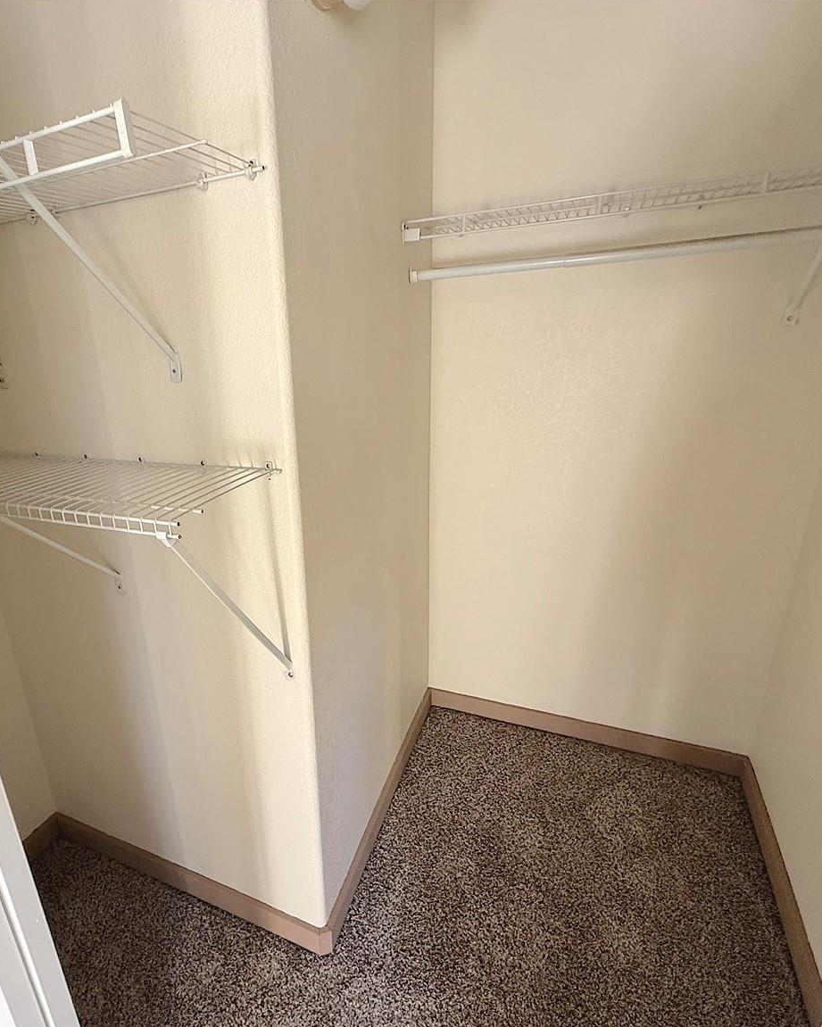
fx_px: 578
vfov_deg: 83.2
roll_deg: +3.4
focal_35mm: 19
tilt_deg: -19.3
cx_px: 308
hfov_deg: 69.7
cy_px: 532
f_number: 2.2
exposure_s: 1/121
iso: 320
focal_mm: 2.22
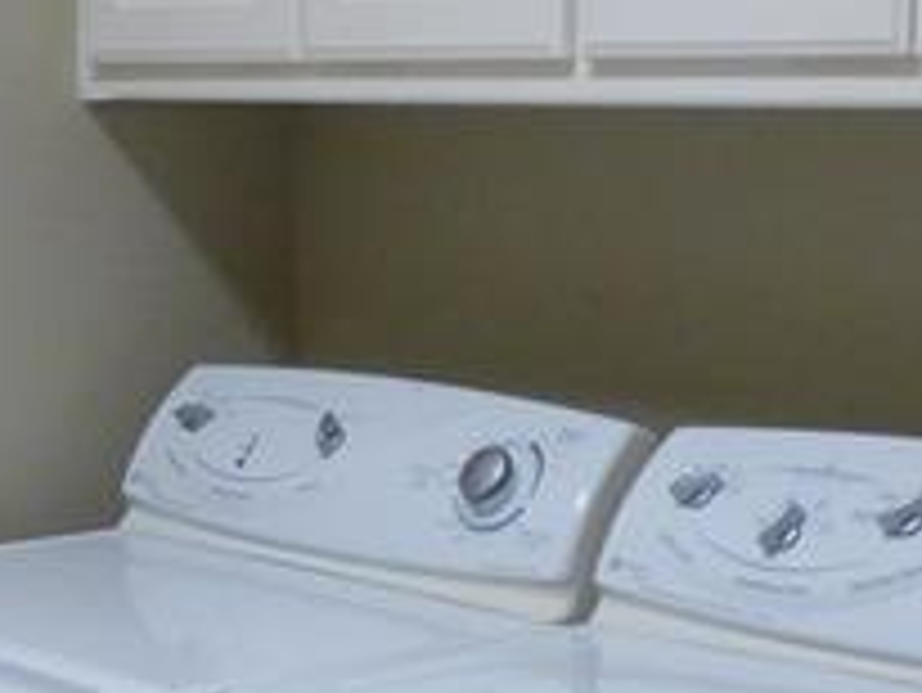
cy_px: 680
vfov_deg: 14.6
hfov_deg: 19.4
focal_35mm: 100
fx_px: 2665
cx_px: 171
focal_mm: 3.58
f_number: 2.8
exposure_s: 1/60
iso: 320
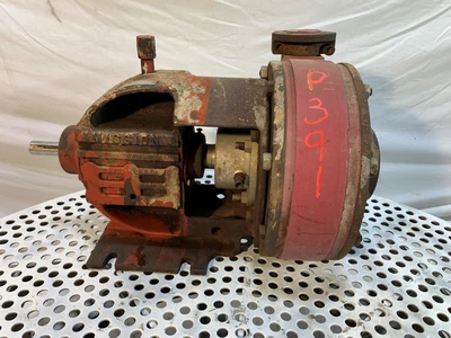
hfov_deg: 67.3
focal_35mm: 26
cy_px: 169
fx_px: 339
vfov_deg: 53.1
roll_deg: -0.1
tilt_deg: -28.9
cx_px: 226
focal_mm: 4.25
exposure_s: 1/120
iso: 50
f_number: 1.8
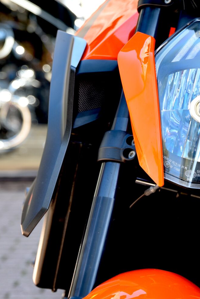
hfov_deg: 8.5
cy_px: 240
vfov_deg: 12.8
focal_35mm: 160
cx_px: 218
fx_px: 1332
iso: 100
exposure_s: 1/60
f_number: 4
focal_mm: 62
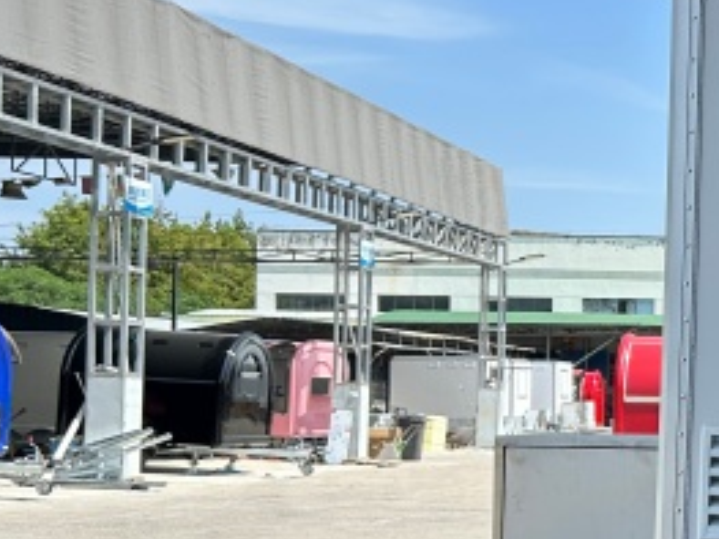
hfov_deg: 21.6
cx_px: 1006
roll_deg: -2.3
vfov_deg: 18.6
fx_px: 1640
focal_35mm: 79
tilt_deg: +0.8
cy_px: 375
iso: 50
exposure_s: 1/2632
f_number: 1.5
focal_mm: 5.7
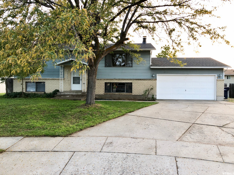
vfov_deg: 49.7
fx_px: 189
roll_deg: -0.8
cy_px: 88
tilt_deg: -0.2
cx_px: 117
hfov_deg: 63.4
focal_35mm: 28
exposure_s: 1/40
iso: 25
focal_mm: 4
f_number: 1.8
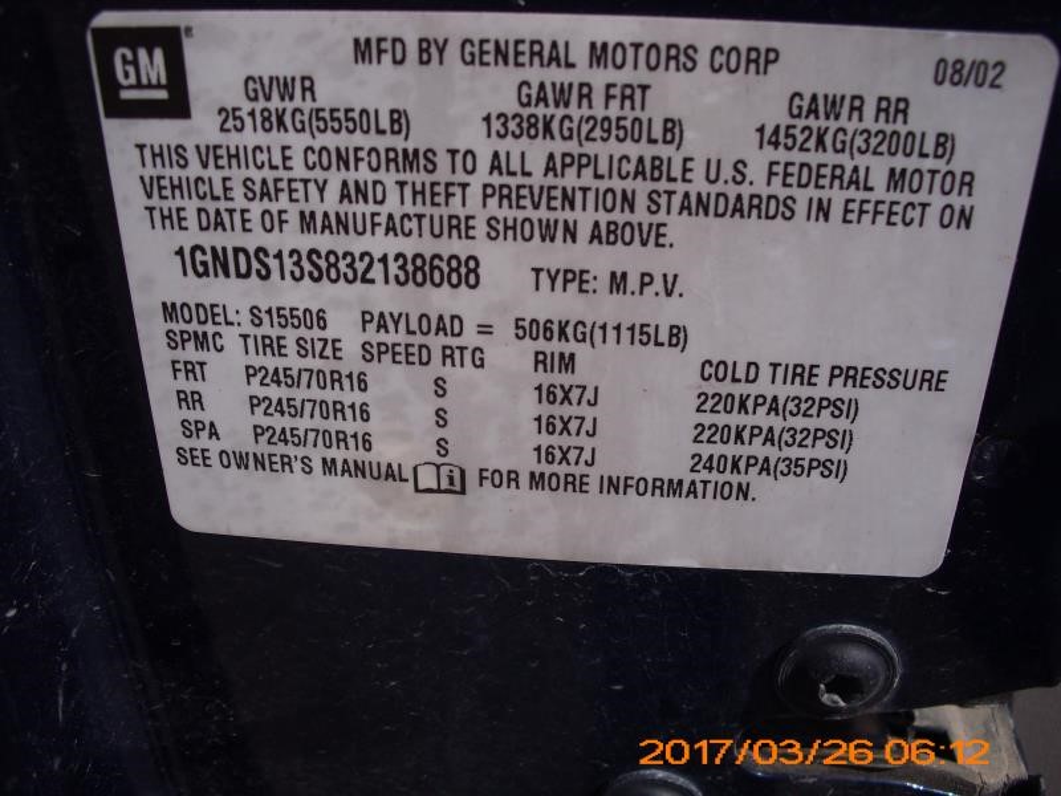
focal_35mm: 36
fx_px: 1103
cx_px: 530
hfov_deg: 51.4
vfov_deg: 39.7
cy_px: 398
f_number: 7.8
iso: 80
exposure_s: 1/320
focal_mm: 6.3
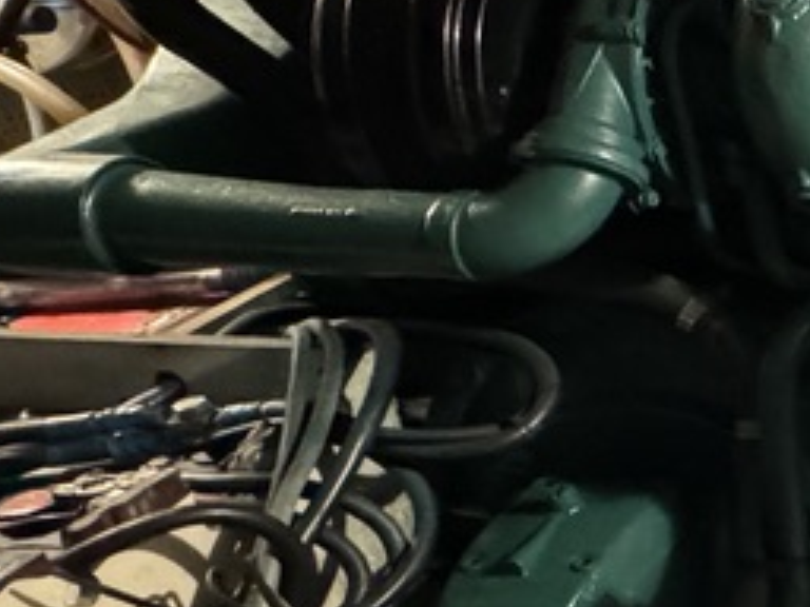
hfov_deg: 23.1
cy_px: 307
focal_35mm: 56
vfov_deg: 26.1
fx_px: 1310
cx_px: 1373
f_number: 2.2
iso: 1000
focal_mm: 2.22
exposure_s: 1/50
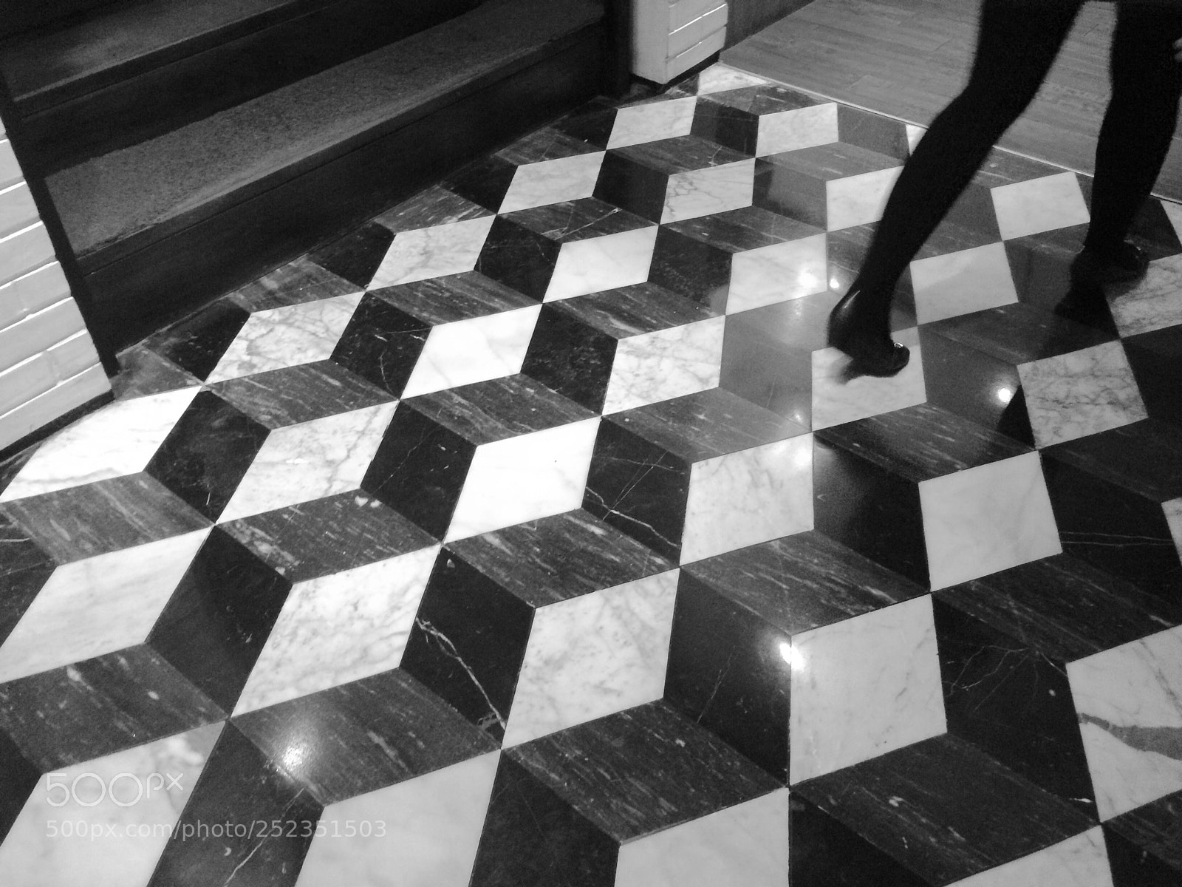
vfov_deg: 48.2
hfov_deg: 61.7
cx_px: 591
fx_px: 990
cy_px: 444
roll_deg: +1.6
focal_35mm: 29
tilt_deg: -43.6
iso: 320
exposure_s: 1/33
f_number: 2.2
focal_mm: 4.15
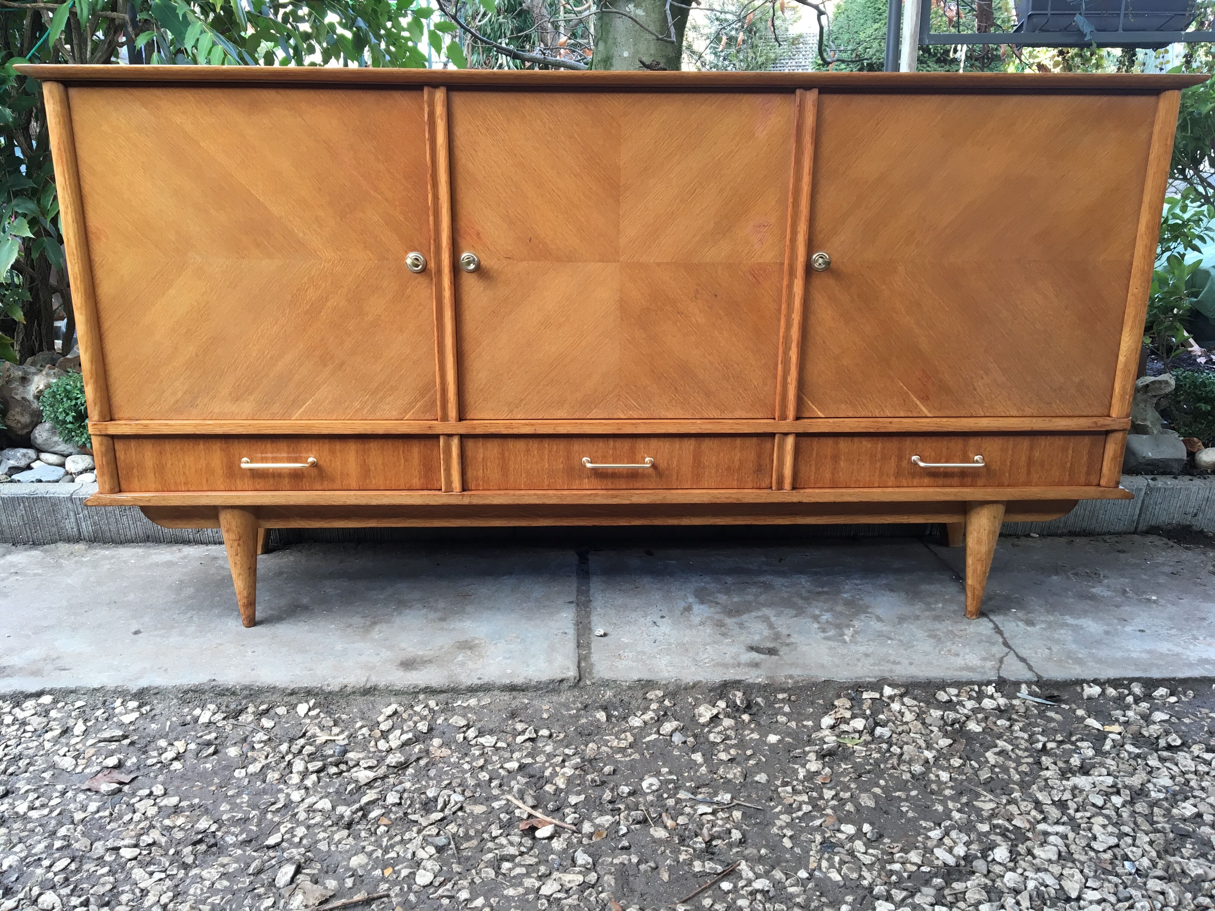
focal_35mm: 29
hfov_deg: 61.7
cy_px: 456
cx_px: 608
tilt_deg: -15.0
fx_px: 1018
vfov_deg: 48.2
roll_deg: +1.1
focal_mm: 4.15
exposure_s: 1/33
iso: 25
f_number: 2.2
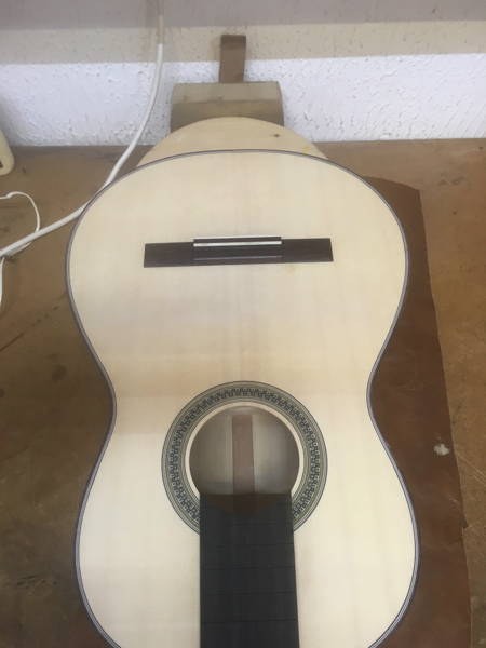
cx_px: 243
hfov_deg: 48.2
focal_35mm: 29
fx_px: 543
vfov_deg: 61.7
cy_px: 324
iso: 80
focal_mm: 4.15
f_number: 2.2
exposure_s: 1/33
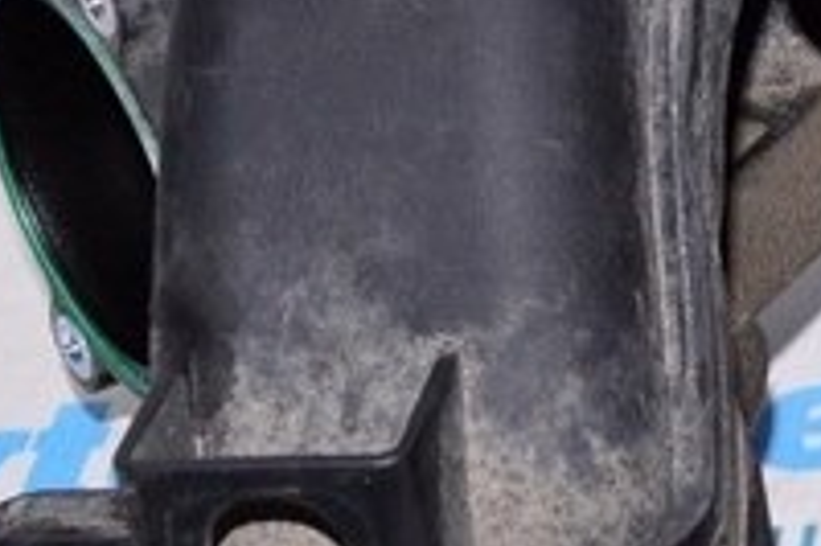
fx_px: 4023
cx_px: 1318
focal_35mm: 177
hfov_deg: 11.1
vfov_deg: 7.7
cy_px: -80
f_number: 8
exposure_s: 1/200
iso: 1600
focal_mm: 23
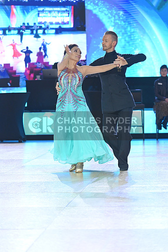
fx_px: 853
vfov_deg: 16.8
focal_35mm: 122
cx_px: 84
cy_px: 126
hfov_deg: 11.2
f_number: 4
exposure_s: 1/250
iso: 2000
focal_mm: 122
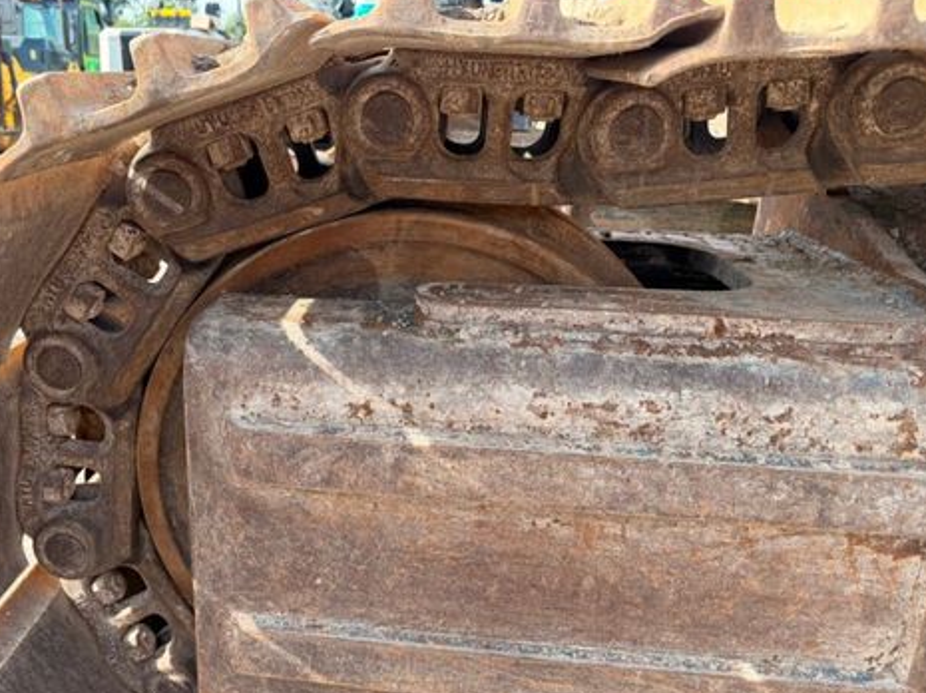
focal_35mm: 31
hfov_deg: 58.0
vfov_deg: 45.1
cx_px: 374
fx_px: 829
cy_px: 420
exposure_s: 1/643
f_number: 1.78
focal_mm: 6.76
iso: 80
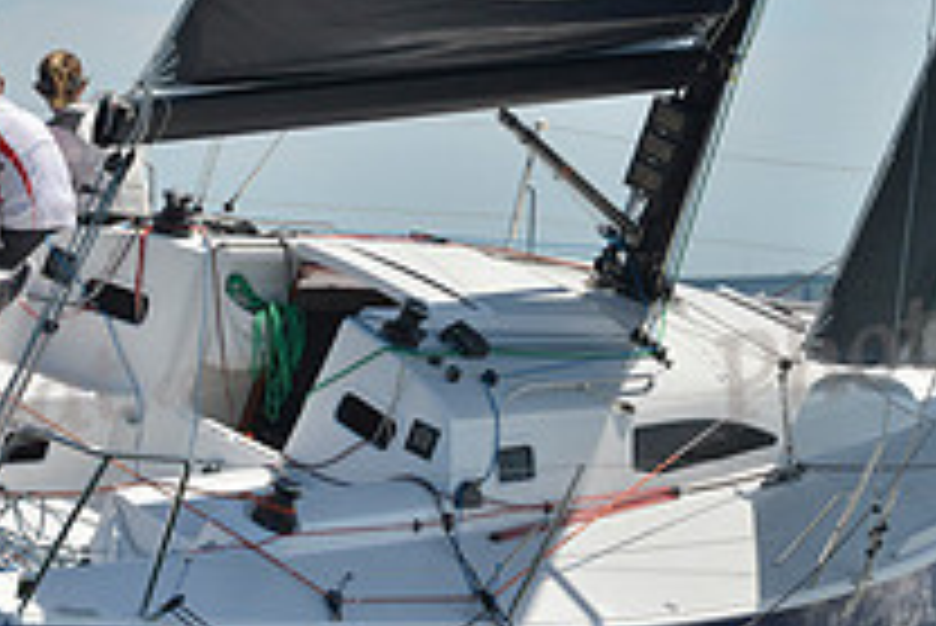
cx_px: 486
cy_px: 137
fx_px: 11968
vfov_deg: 3.0
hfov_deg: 4.5
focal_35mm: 460
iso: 280
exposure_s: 1/1250
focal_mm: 165
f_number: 9
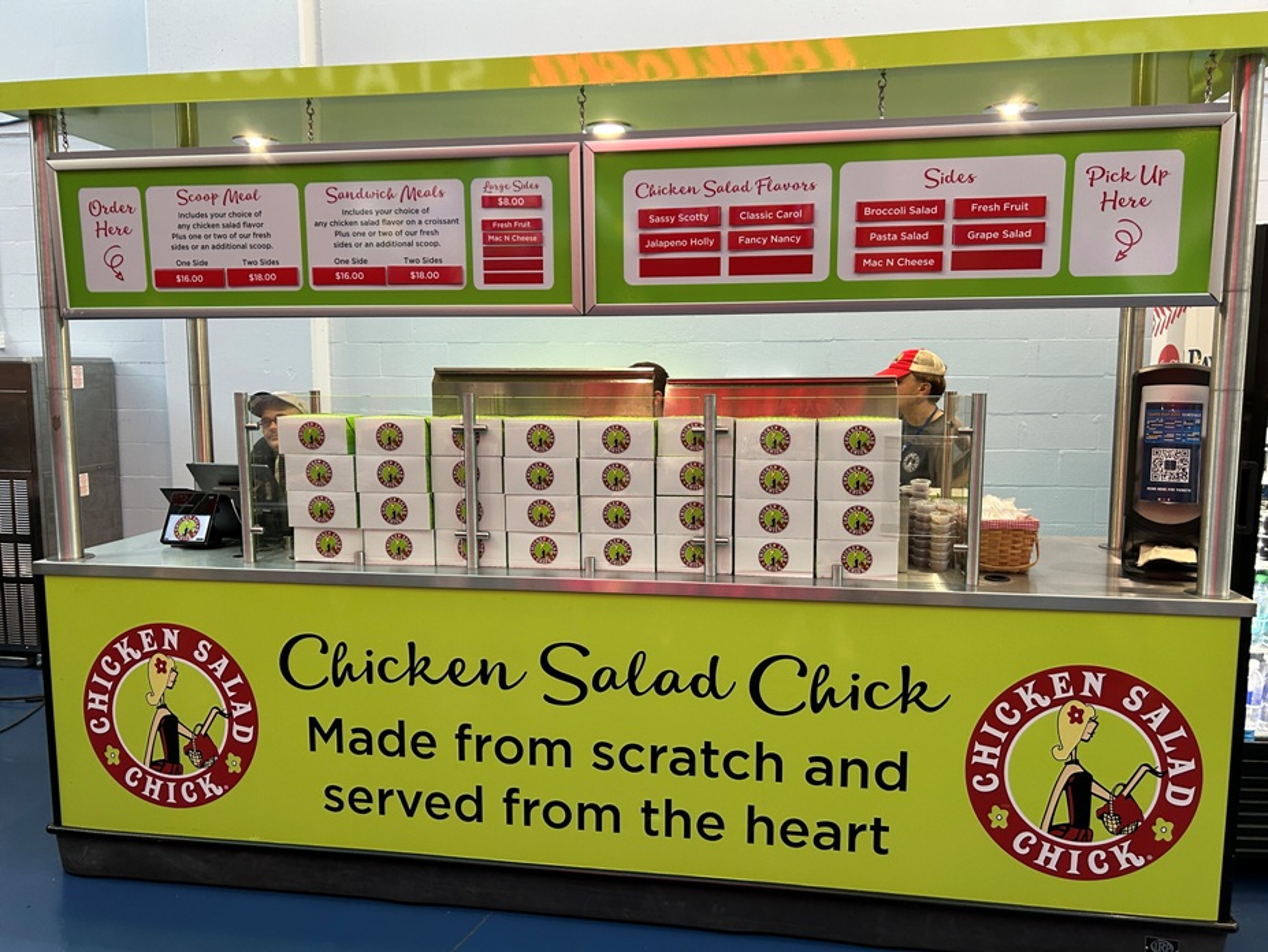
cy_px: 476
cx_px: 634
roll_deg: +1.4
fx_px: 953
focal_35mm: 26
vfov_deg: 53.1
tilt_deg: -4.5
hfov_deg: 67.3
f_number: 1.5
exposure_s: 1/60
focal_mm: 5.7
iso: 125
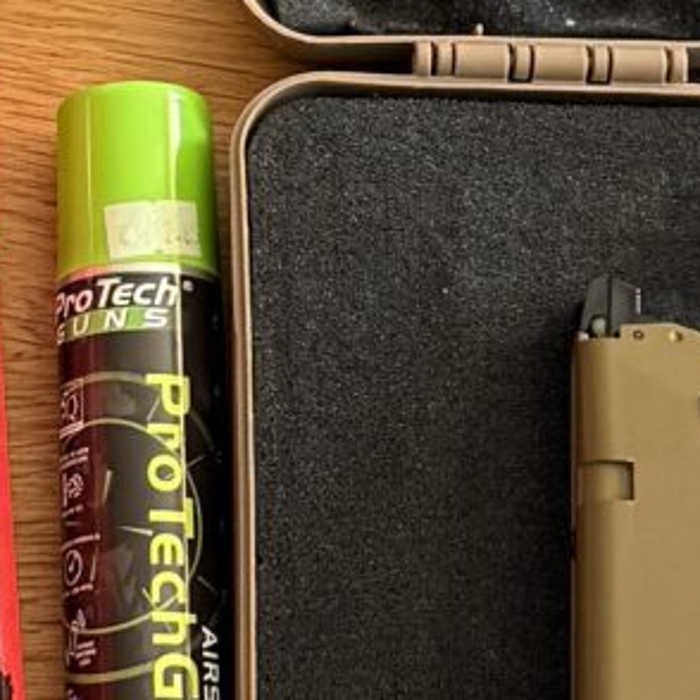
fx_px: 4233
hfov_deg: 9.3
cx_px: -255
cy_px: 60
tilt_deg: -70.7
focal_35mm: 185
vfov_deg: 9.4
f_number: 1.78
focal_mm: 6.76
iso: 200
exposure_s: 1/66
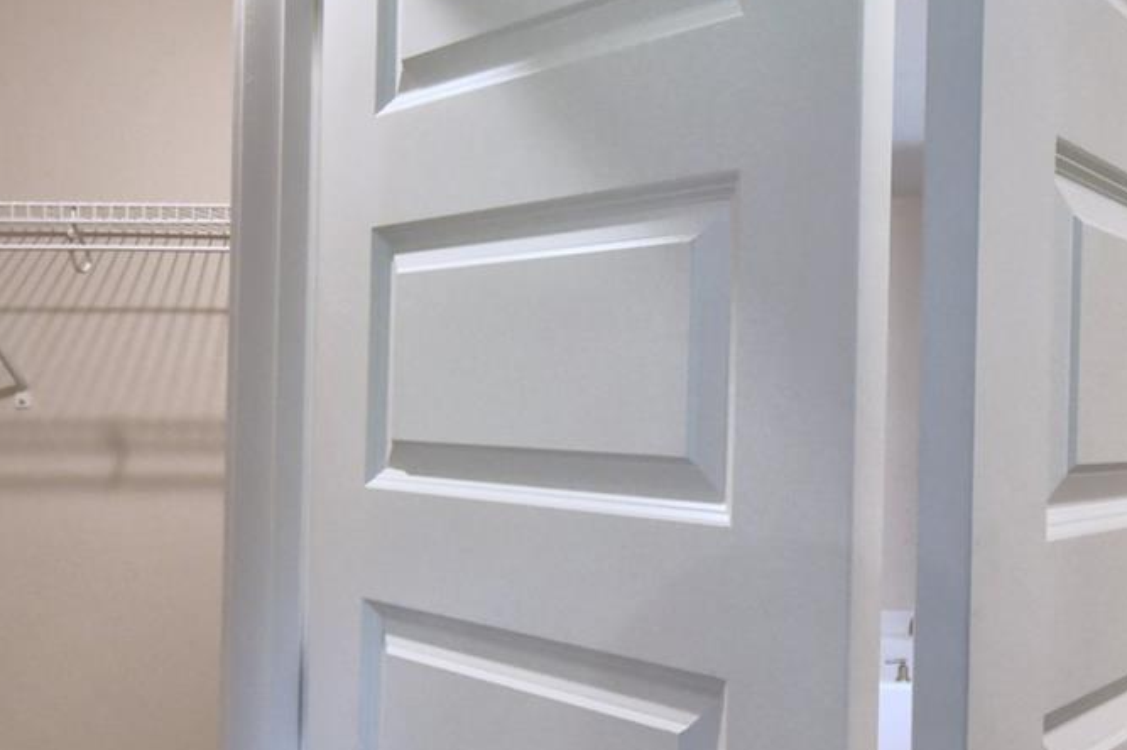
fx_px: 1126
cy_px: 419
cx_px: 811
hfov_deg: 51.4
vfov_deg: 36.8
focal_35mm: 36
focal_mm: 10
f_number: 4.5
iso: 400
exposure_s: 1/50
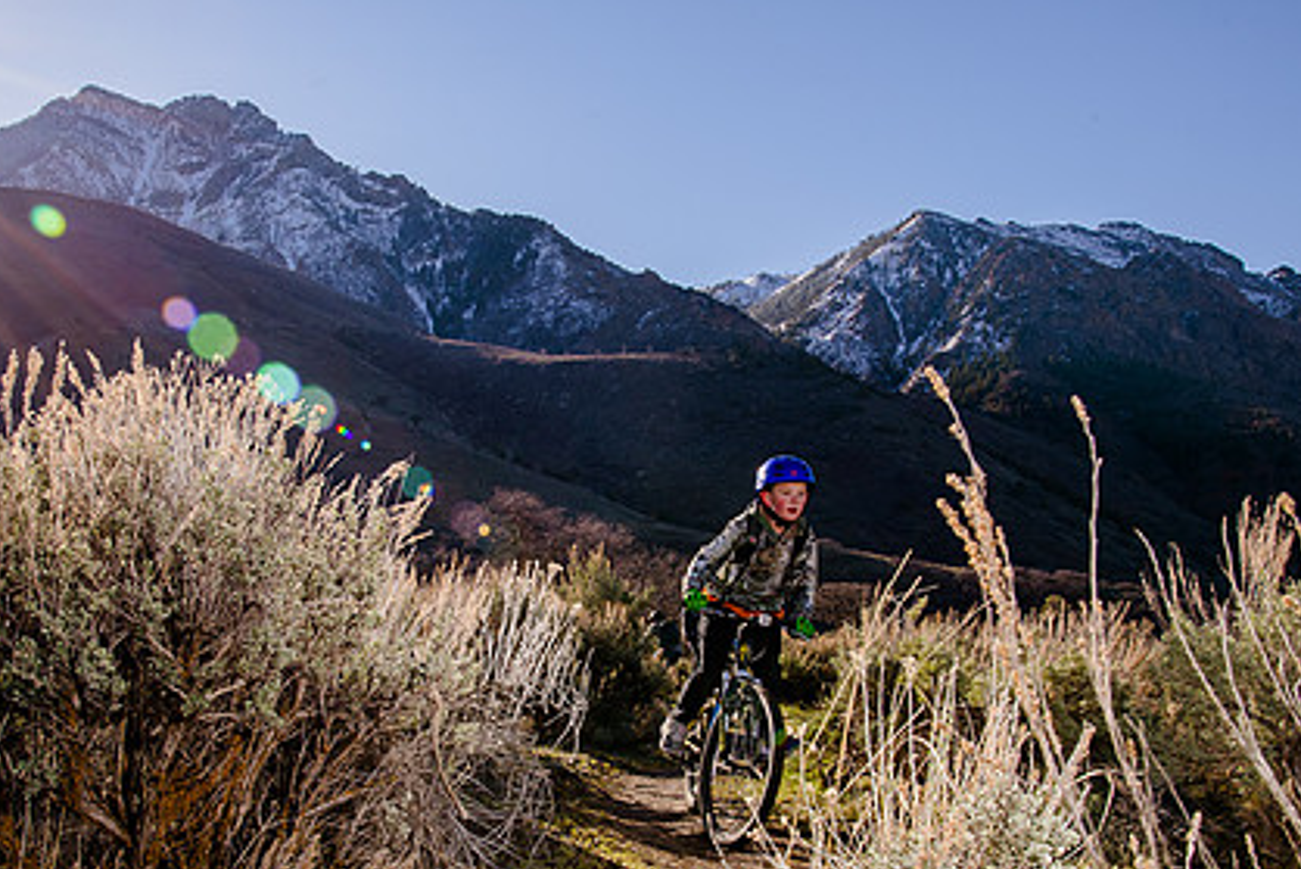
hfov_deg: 45.3
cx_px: 557
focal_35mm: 43
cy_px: 596
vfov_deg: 30.9
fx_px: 1554
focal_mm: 31
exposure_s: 1/160
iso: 250
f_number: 14
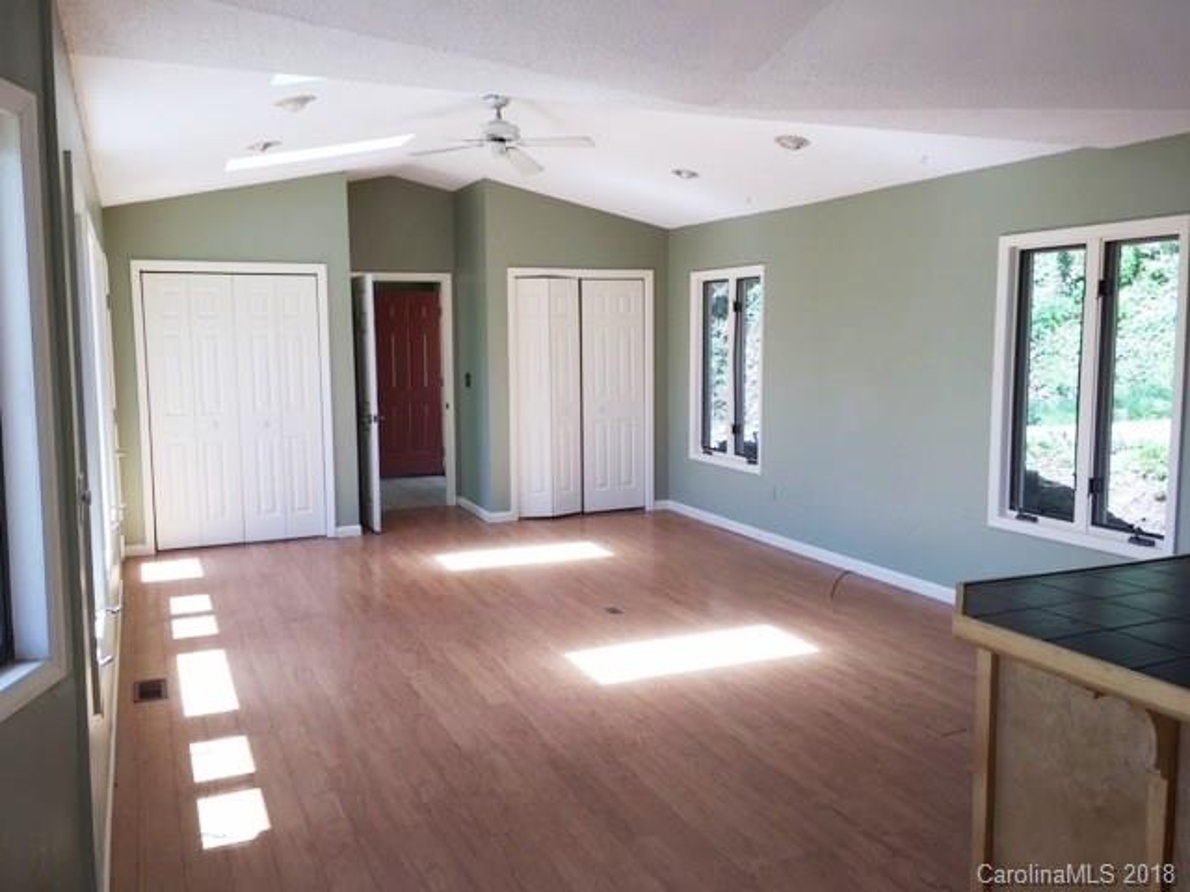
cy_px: 446
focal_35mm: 29
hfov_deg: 61.7
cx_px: 595
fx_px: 997
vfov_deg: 48.2
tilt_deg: -4.7
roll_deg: -0.1
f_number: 2.2
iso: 32
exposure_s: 1/120
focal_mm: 4.15
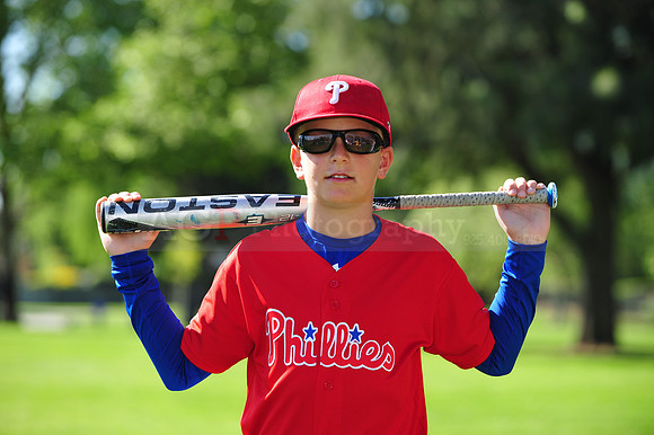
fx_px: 2633
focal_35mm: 145
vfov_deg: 9.5
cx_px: 327
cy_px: 218
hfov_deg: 14.2
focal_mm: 145
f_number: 5
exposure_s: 1/500
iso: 200
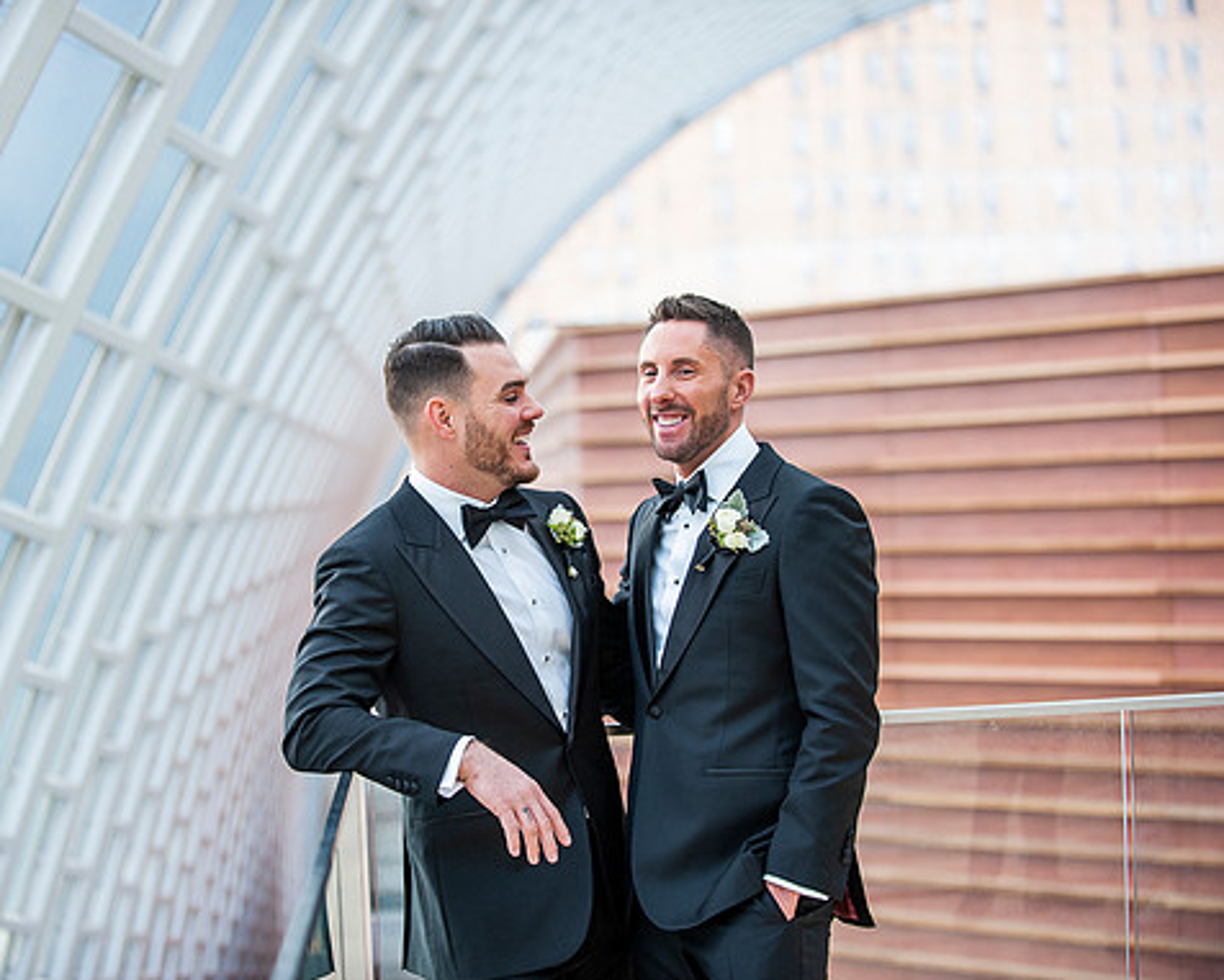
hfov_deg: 23.8
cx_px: 499
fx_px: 2899
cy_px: 486
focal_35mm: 80
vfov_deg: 19.2
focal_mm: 70
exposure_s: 1/400
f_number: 2.8
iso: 800
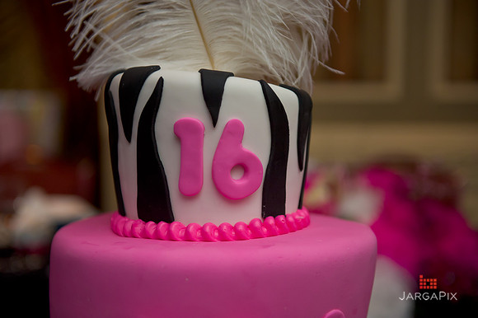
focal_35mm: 60
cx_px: 239
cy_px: 159
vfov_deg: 22.6
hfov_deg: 33.4
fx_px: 796
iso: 1600
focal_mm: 60
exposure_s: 1/125
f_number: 3.2
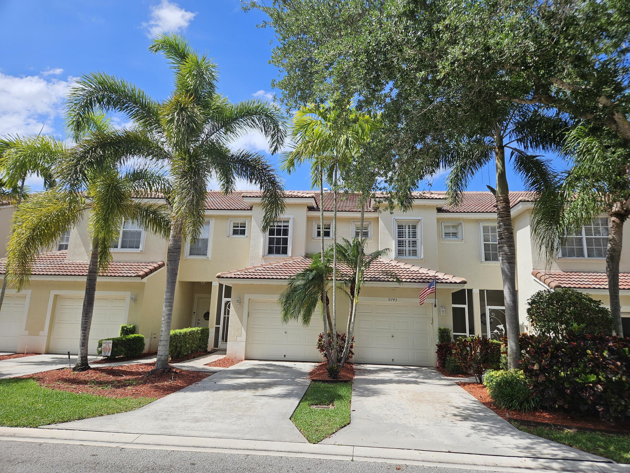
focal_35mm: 23
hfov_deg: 73.9
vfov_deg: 58.9
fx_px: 419
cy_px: 236
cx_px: 315
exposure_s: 1/1994
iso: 25
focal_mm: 5.4
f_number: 1.8
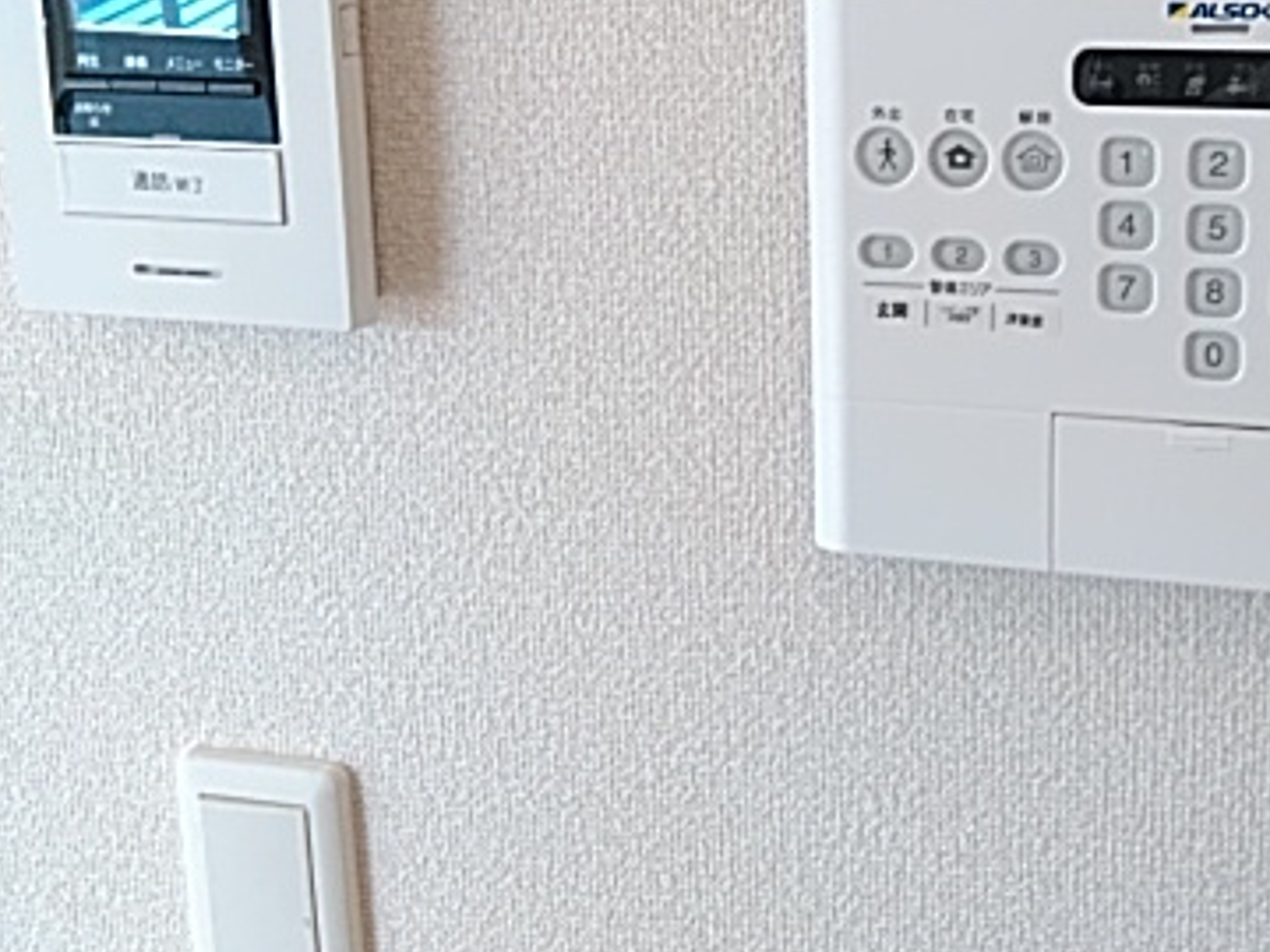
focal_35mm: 48
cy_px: 212
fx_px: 1761
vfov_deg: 29.7
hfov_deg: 38.8
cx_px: 931
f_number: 2.2
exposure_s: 1/90
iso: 323
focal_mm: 3.46
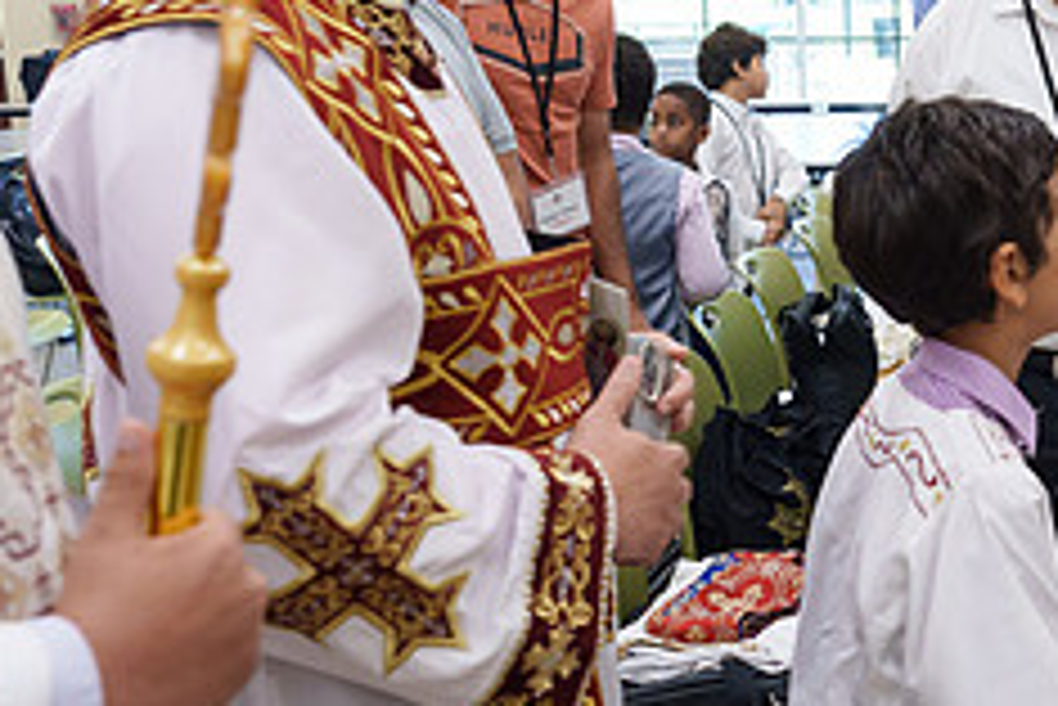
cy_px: 331
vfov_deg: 22.3
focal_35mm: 61
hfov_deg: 30.6
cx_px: 1044
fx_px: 1794
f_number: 3.5
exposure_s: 1/160
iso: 1600
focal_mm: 24
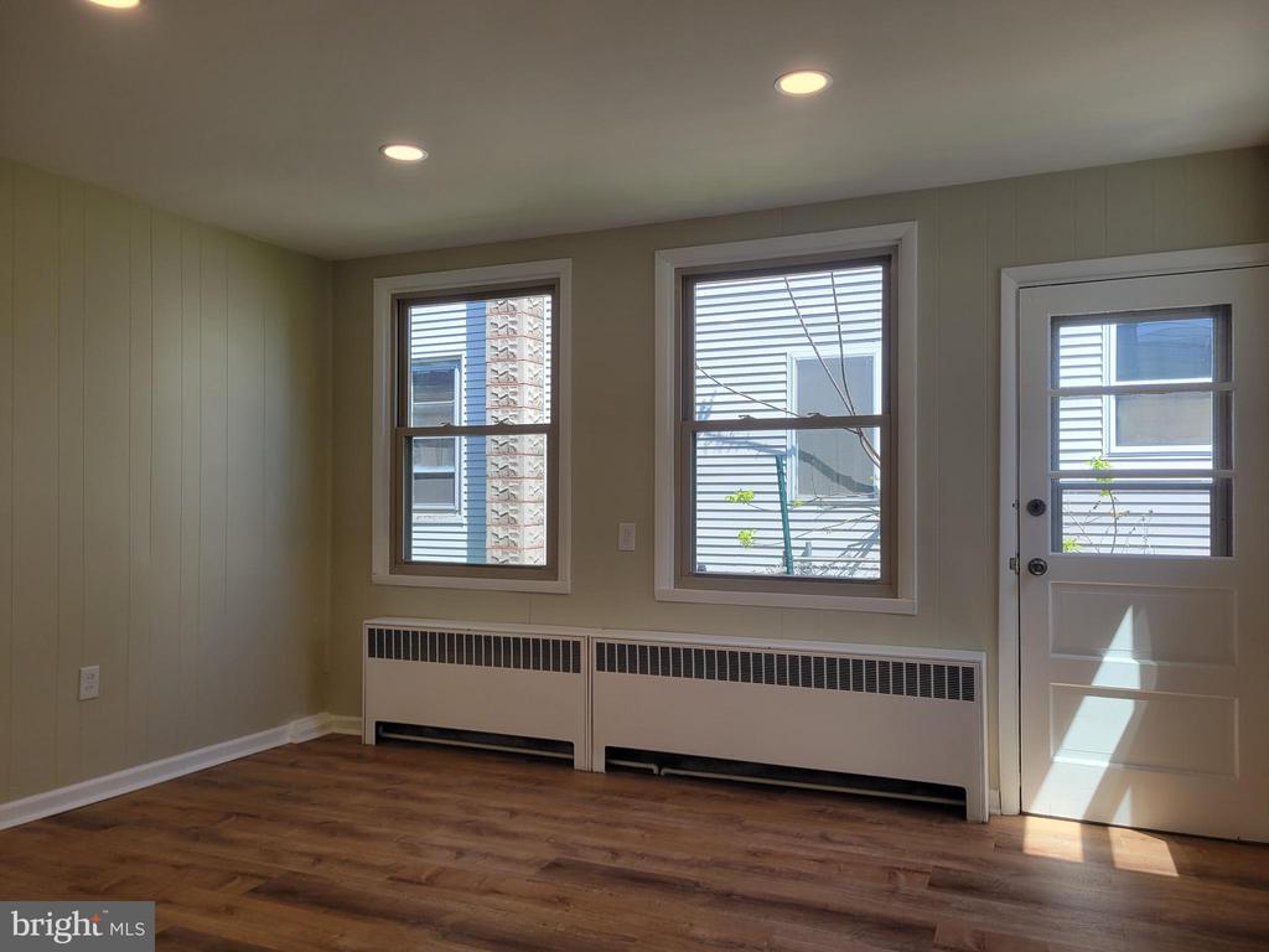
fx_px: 953
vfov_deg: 53.1
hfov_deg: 67.3
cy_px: 476
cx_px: 634
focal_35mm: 26
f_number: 1.8
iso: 40
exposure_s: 1/432
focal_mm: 5.4
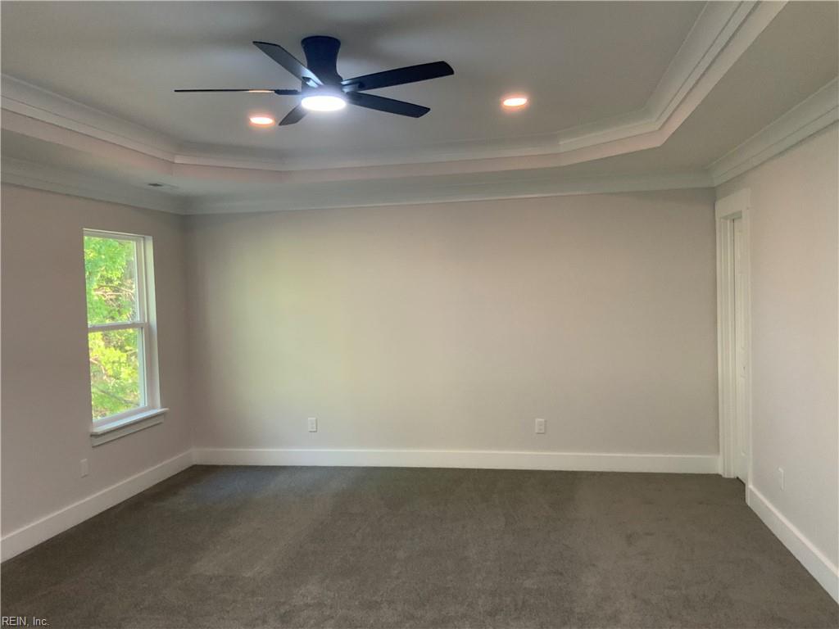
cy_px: 314
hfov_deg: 61.7
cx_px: 420
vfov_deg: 48.2
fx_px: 703
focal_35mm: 29
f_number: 1.8
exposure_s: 1/60
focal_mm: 3
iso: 160
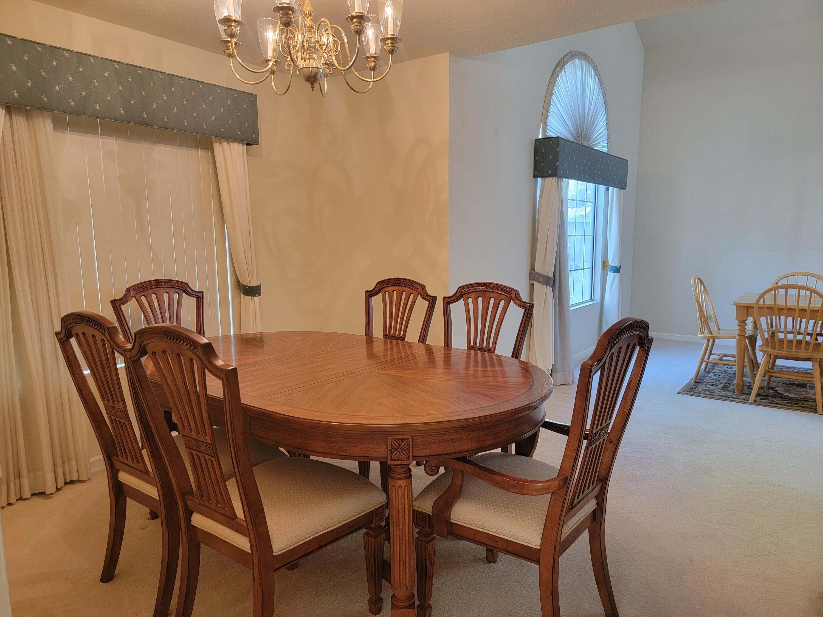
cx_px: 412
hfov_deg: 71.6
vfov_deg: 56.8
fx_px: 571
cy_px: 308
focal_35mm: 24
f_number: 1.8
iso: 250
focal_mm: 6.7
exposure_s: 1/40
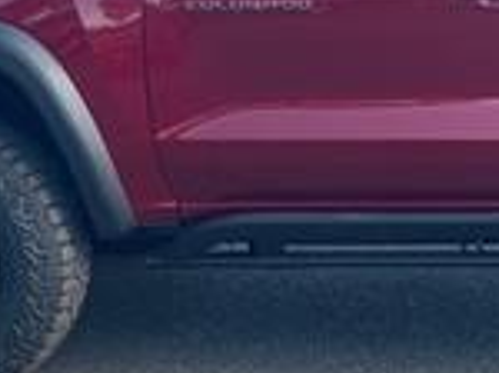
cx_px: 625
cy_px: 120
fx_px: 1598
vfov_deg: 13.3
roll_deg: -4.5
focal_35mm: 111
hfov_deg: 16.9
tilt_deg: -8.6
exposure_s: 1/397
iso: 32
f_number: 1.6
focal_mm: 4.2
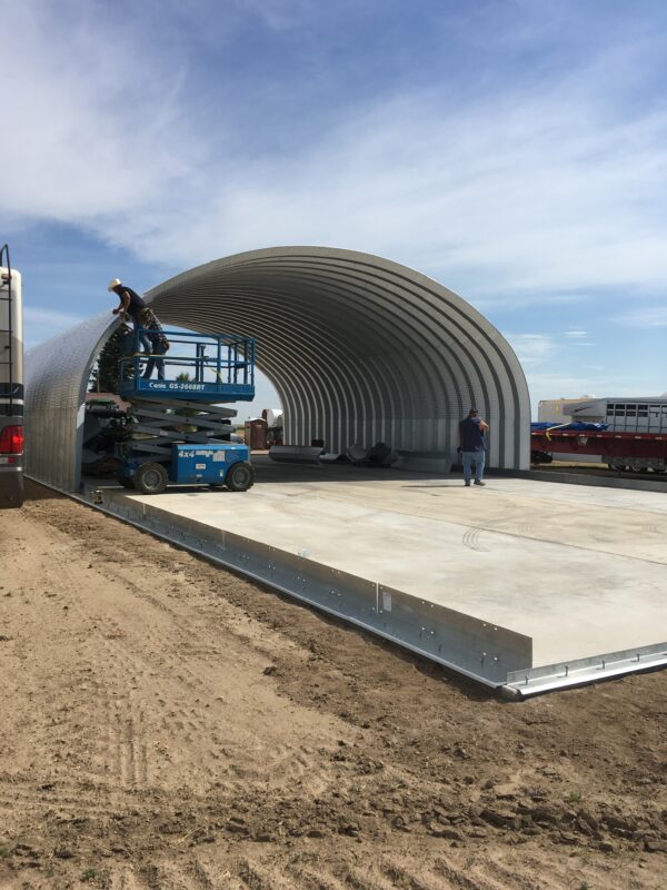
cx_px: 334
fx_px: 745
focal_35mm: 29
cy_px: 445
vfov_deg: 61.7
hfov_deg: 48.2
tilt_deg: -2.7
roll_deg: +0.3
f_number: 2.2
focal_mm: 4.15
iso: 25
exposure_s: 1/2653
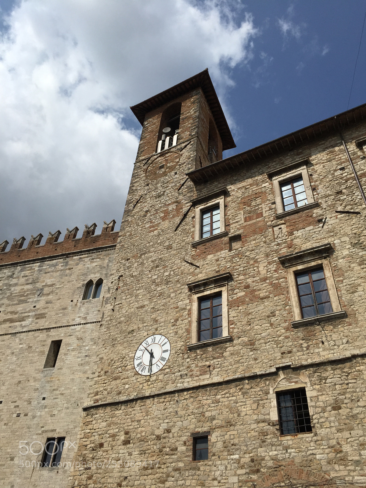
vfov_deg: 61.7
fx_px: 409
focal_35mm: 29
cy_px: 244
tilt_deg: +43.3
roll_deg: -3.4
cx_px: 183
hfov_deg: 48.2
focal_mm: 4.15
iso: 32
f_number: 2.2
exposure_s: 1/4950
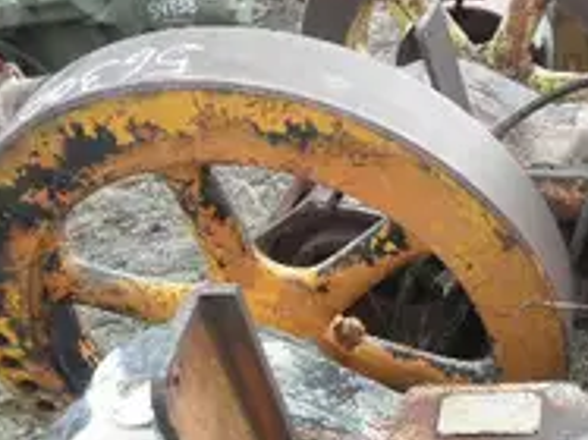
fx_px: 1019
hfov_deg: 30.6
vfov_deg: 23.6
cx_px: 544
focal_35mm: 60
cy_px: 412
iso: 64
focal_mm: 5
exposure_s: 1/125
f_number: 3
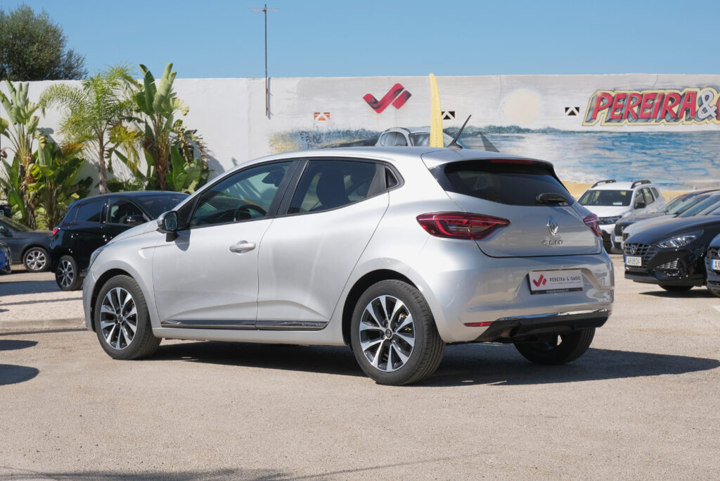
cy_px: 240
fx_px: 1340
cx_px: 360
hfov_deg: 30.1
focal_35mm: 67
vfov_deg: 20.3
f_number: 9
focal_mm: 44.5
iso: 160
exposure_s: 1/320
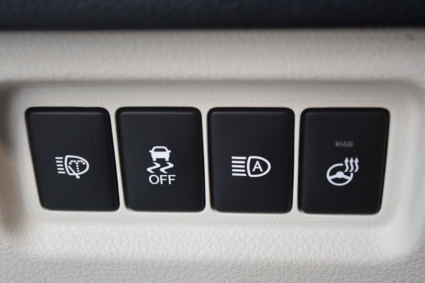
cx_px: 212
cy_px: 142
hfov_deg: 31.9
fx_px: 743
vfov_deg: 21.6
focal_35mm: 63
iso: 5600
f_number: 5.3
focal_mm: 42
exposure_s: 1/60
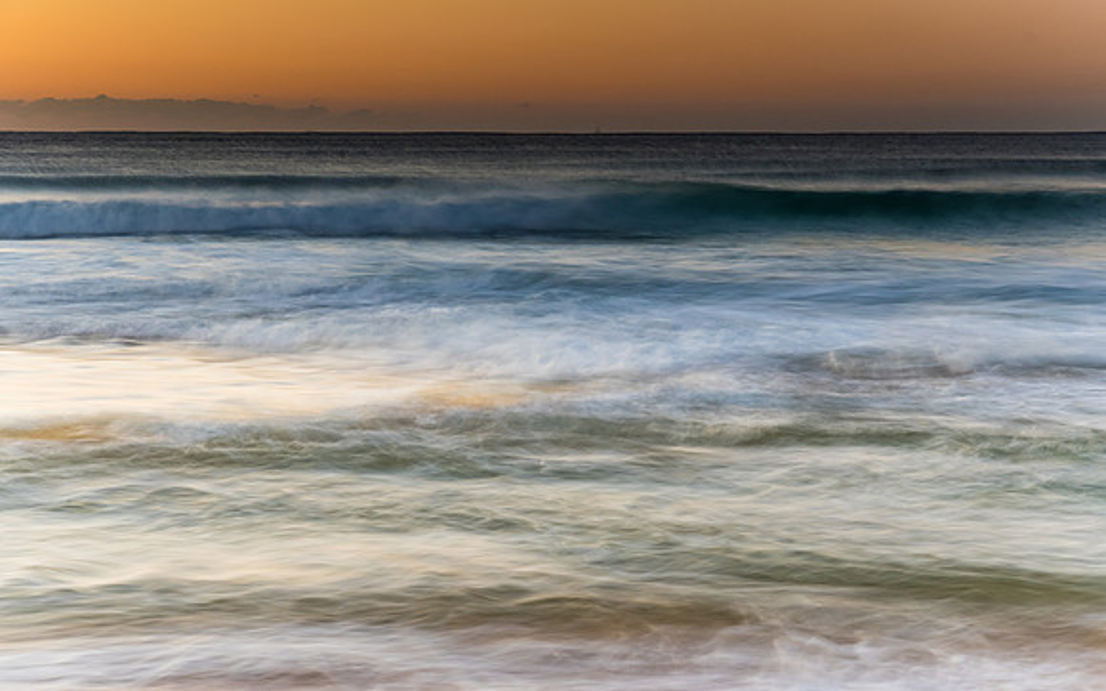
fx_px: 2706
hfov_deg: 23.1
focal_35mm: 90
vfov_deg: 14.5
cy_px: 367
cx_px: 549
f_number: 9
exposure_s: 1.6
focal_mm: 58
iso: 200
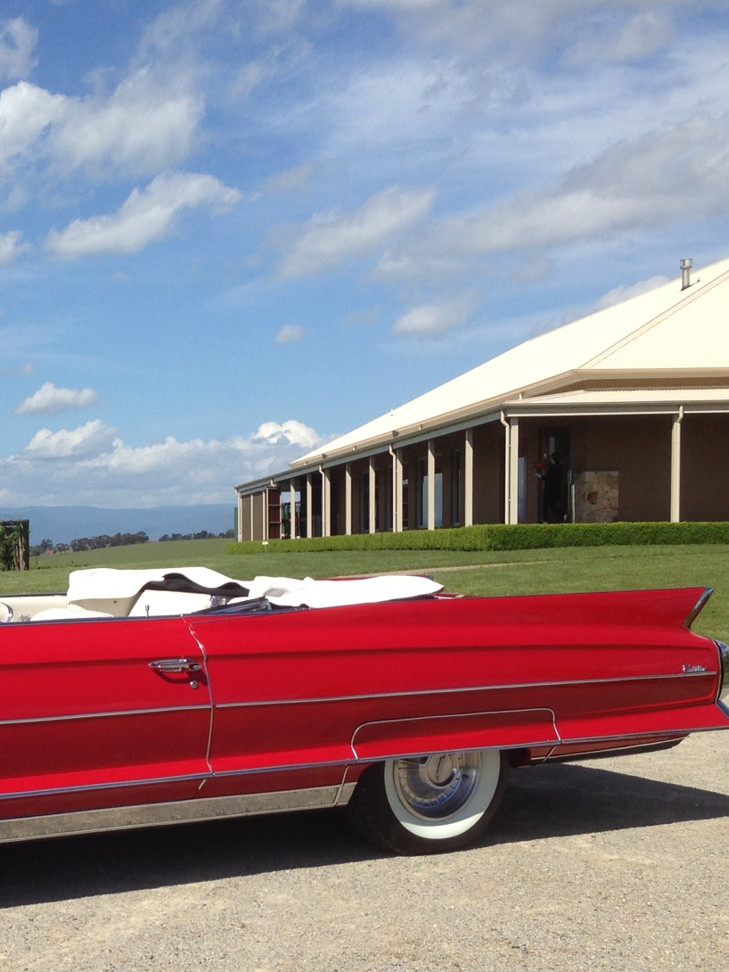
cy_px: 641
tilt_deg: -2.0
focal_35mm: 62
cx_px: -8
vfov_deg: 31.0
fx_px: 1740
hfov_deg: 22.7
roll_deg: -1.8
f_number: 2.4
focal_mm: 4.12
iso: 50
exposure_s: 1/2169
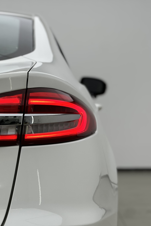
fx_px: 673
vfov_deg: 19.1
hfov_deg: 12.8
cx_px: 55
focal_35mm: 107
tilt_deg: -0.9
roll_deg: +0.2
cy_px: 113
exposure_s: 1/117
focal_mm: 9
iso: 20
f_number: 2.8
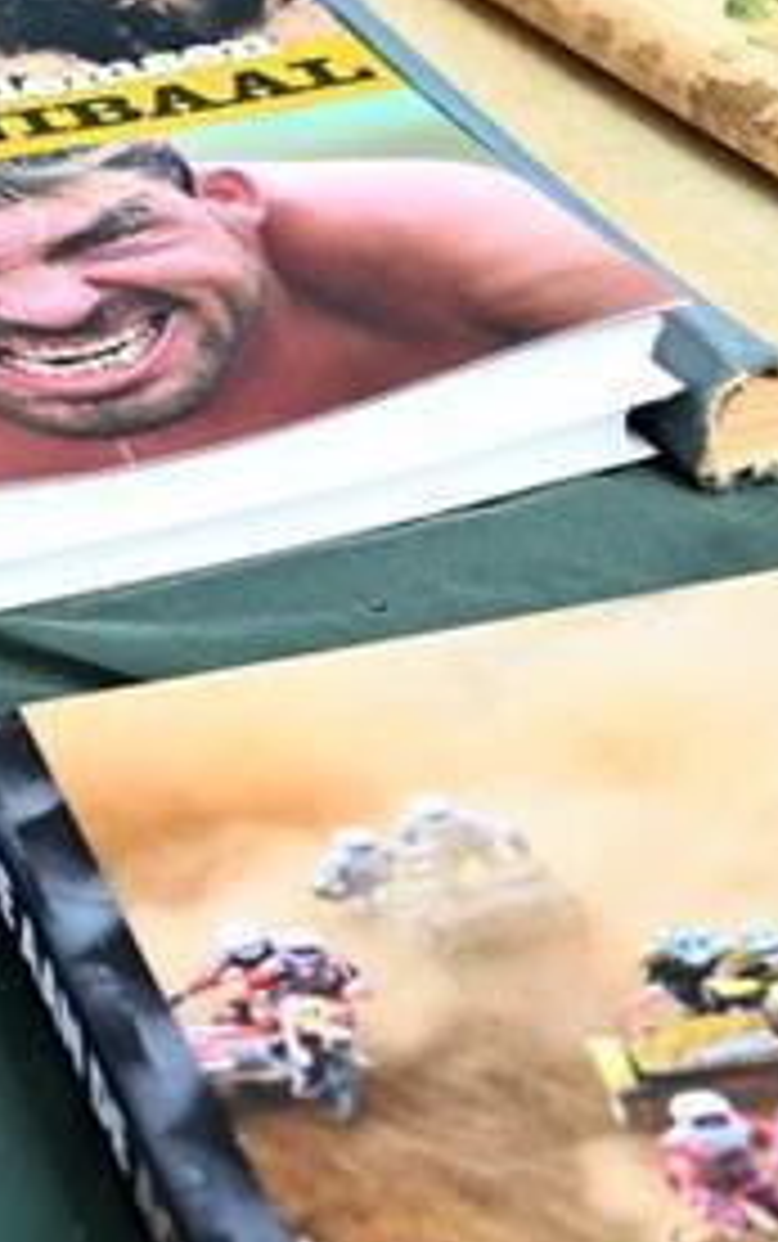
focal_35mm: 112
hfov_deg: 11.5
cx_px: -144
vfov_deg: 18.2
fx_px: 3792
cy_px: 22
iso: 100
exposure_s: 1/100
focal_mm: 20.5
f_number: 4.5
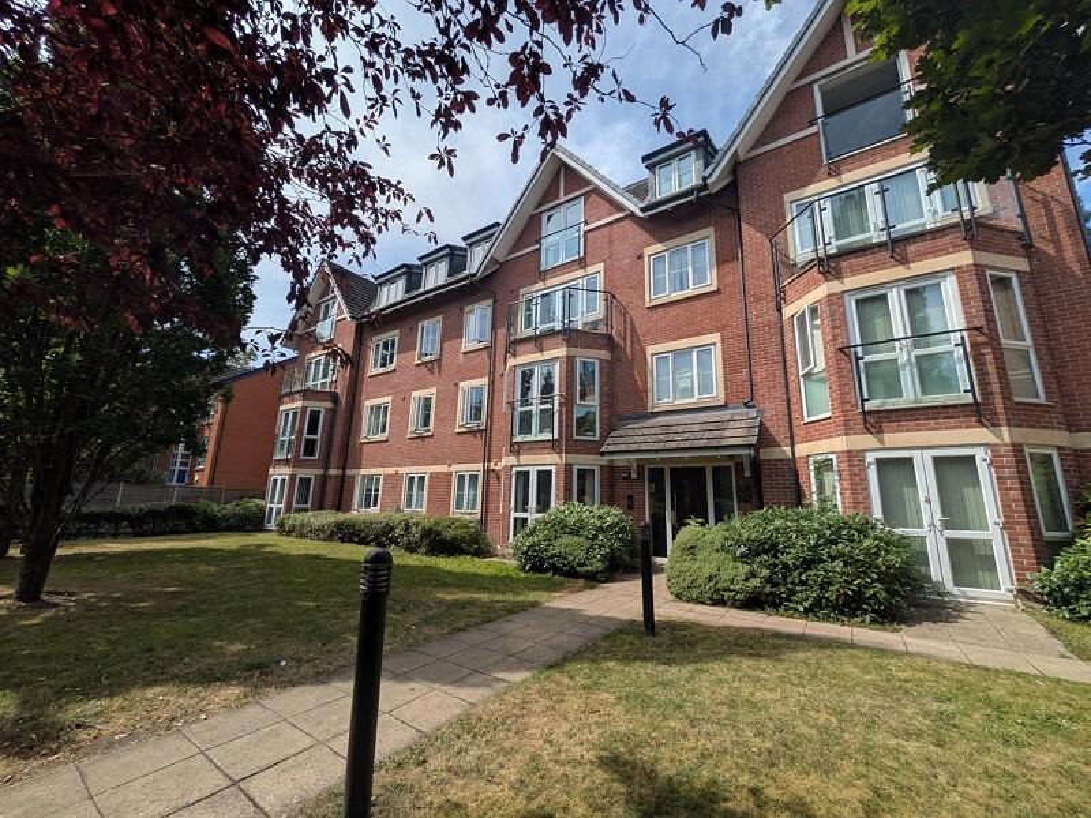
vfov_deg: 85.7
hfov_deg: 102.1
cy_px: 409
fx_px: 441
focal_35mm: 14
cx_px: 546
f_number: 2.2
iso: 48
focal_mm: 1.83
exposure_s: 1/2004
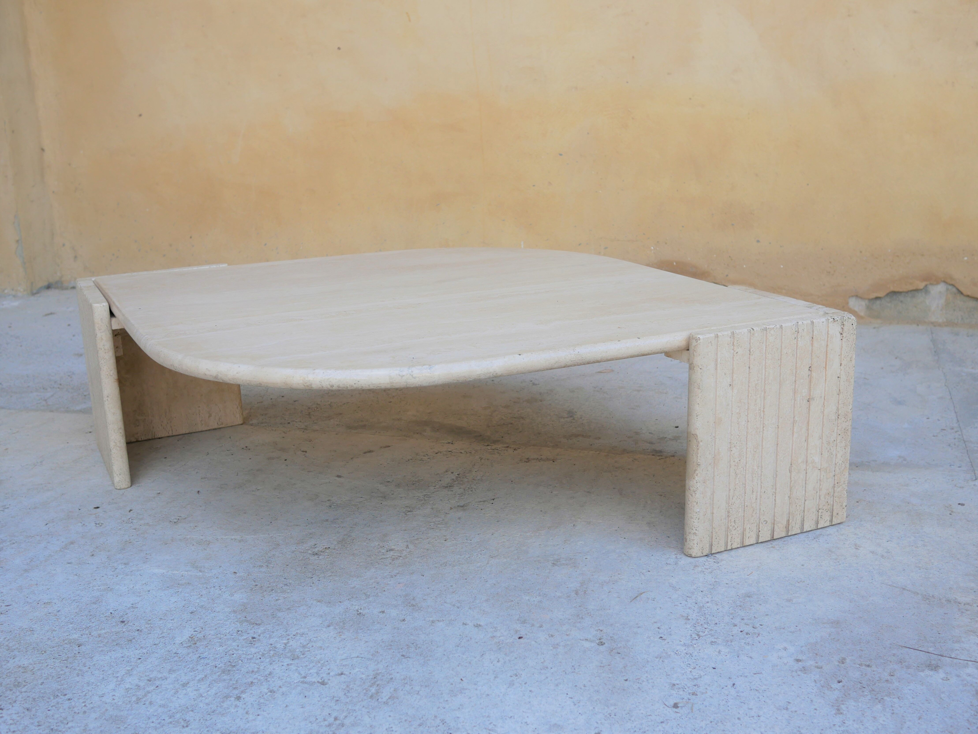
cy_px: 367
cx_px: 489
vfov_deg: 36.0
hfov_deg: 46.8
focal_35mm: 40
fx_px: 1130
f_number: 3.2
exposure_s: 1/400
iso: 200
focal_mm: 20
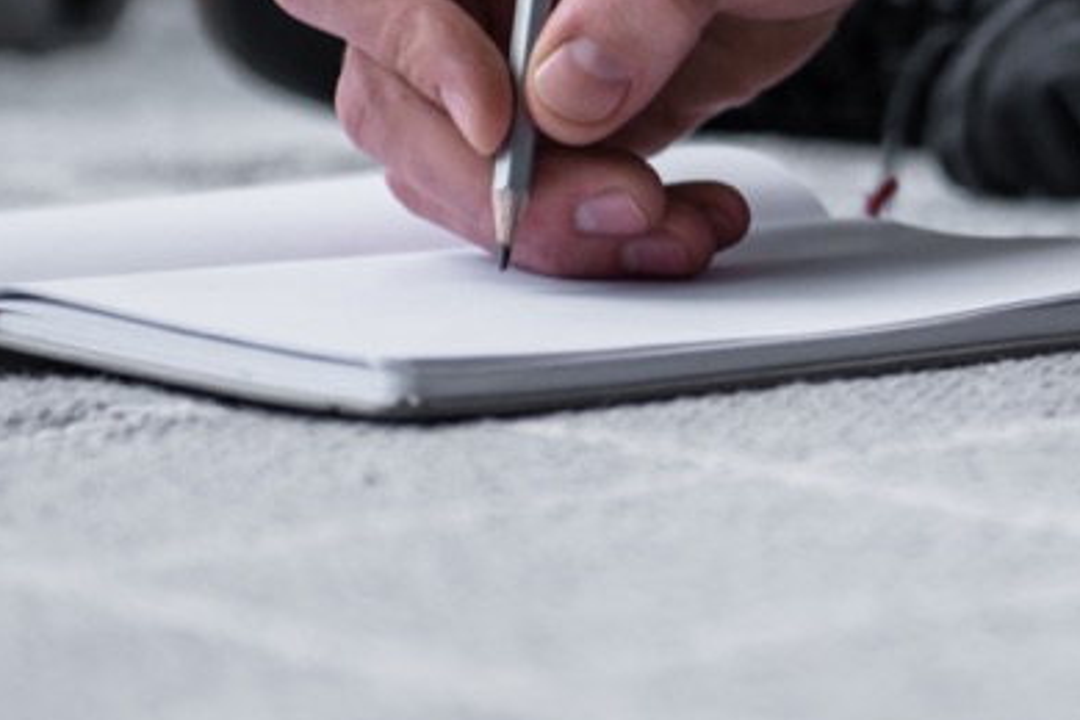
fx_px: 7529
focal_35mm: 251
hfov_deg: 8.1
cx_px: 1260
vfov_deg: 5.4
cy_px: -338
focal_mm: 70
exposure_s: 1/160
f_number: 2.8
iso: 640
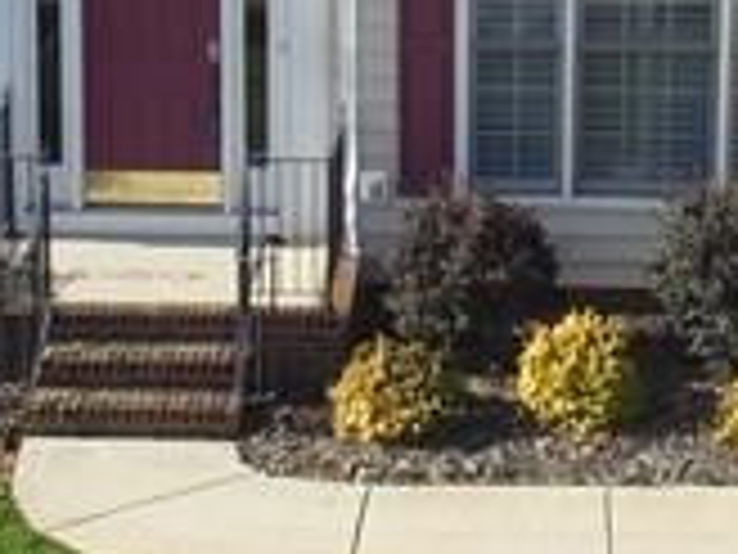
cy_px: -153
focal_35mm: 125
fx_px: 2665
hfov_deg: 15.7
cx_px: 549
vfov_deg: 11.6
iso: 100
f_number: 2.8
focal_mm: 3.61
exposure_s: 1/654
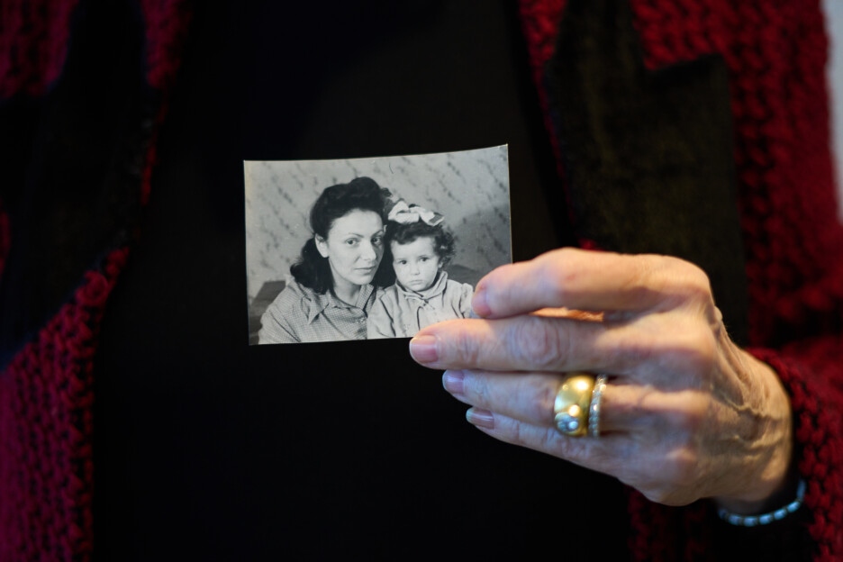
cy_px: 281
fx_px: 1171
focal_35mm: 50
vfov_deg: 27.0
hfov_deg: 39.6
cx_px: 422
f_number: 1.8
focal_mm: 50
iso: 1000
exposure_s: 1/800
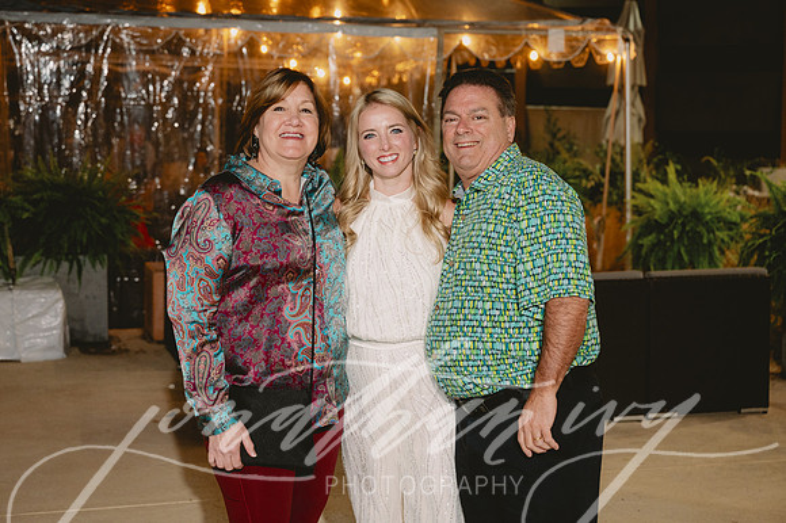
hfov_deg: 30.3
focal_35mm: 66
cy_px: 247
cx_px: 393
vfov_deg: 20.5
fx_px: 1449
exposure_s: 1/50
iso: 1600
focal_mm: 63
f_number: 4
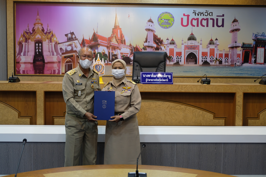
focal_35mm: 44
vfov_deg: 30.5
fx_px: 325
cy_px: 88
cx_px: 133
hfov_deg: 44.5
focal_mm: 29.5
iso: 800
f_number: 4.7
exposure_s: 1/42
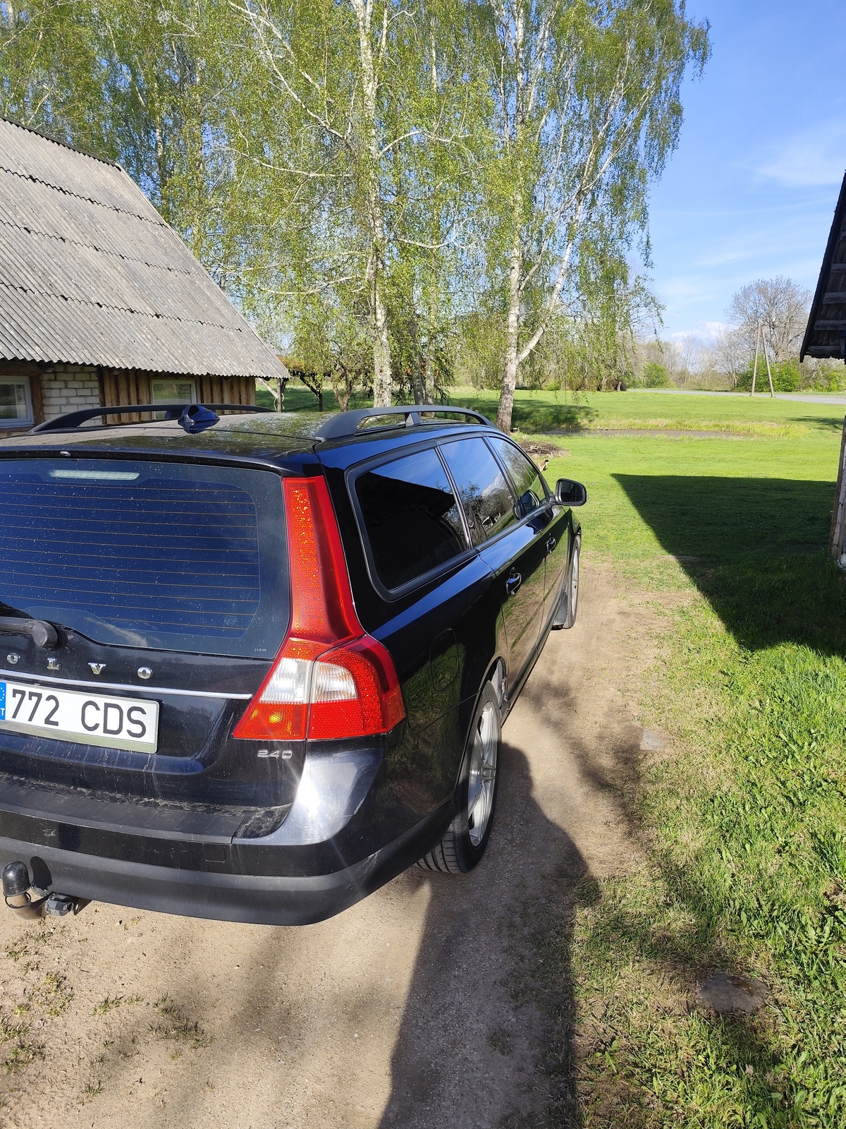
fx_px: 749
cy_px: 564
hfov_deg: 58.9
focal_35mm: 23
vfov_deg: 73.9
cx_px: 423
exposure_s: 1/699
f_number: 1.65
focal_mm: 6.19
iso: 50
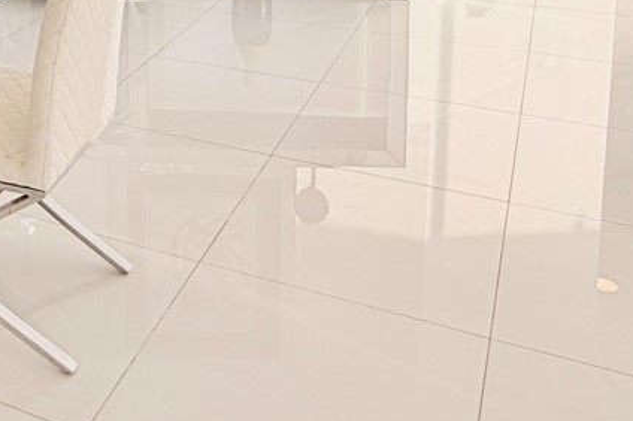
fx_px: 966
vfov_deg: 22.1
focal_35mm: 55
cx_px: 33
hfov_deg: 33.8
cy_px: -124
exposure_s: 1/120
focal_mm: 2.22
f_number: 2.2
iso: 50
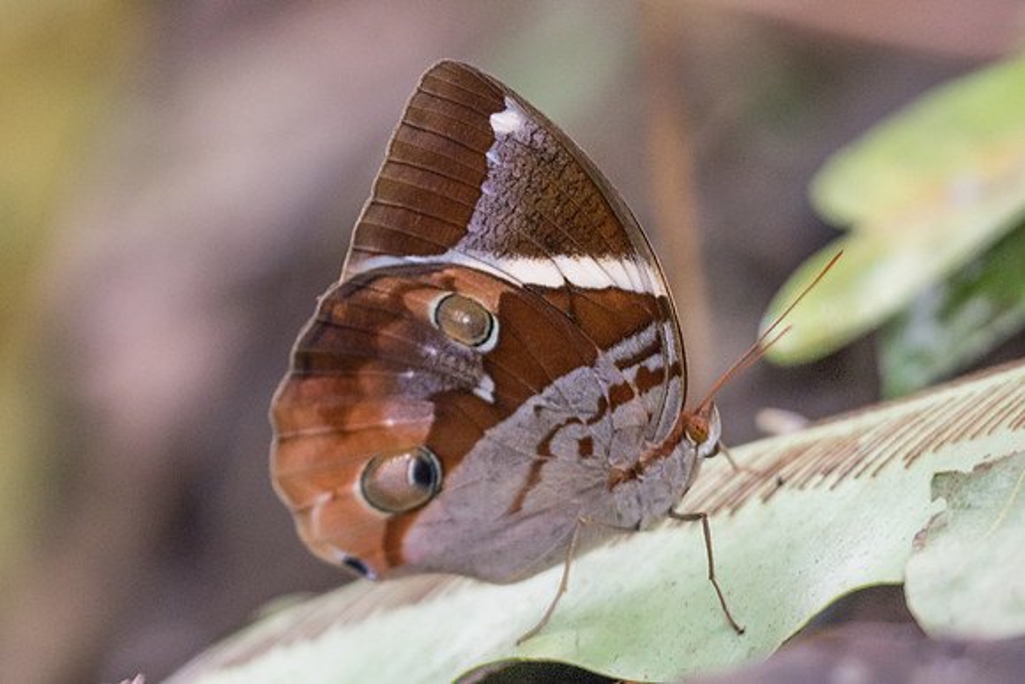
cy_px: 376
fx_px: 7523
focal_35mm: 264
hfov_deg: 7.8
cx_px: 512
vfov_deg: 5.2
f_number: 3.3
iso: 800
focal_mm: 150
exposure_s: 1/250
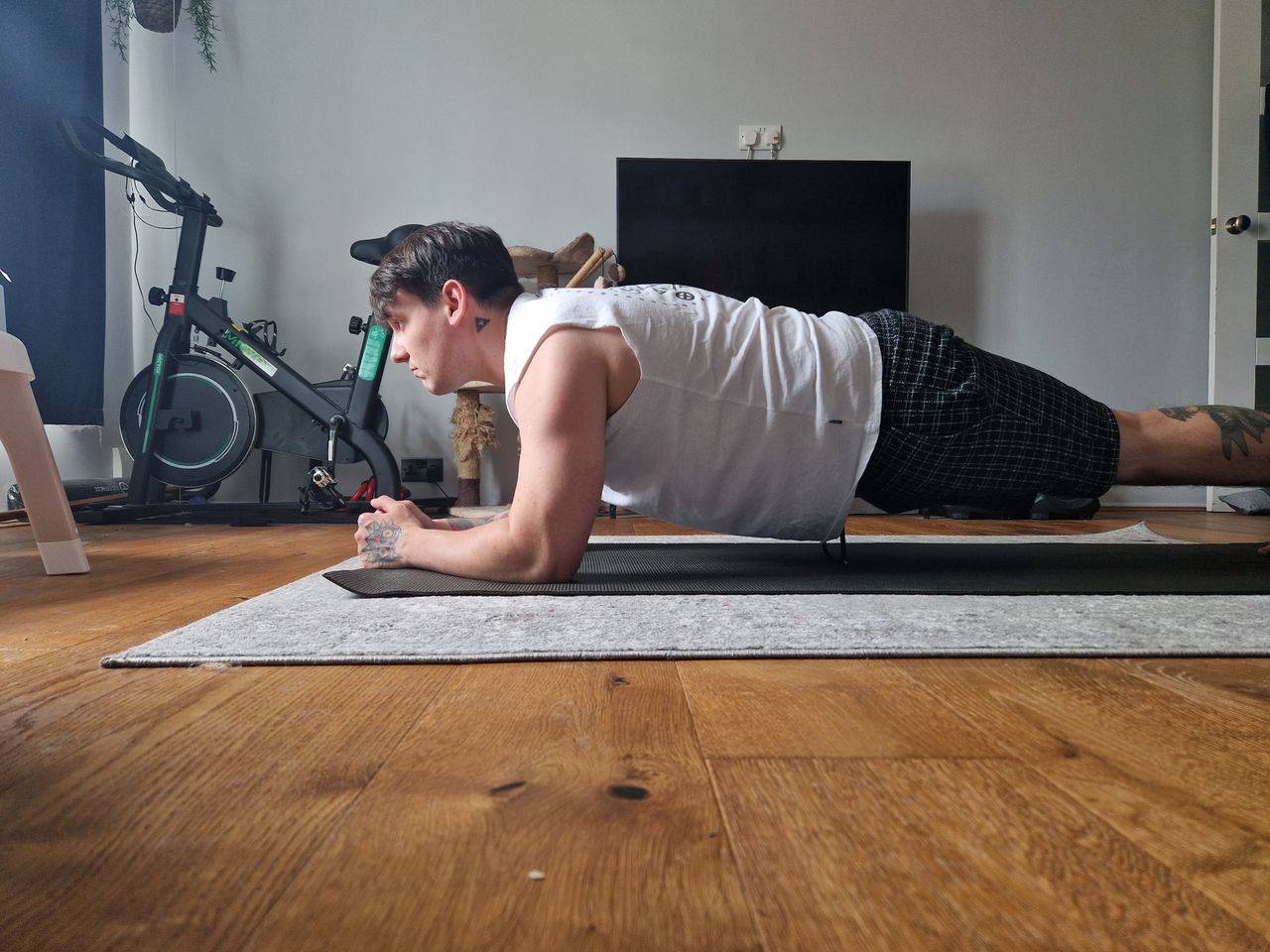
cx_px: 635
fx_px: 844
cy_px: 476
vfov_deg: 58.9
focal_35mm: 23
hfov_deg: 73.9
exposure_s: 1/50
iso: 64
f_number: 1.8
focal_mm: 5.4
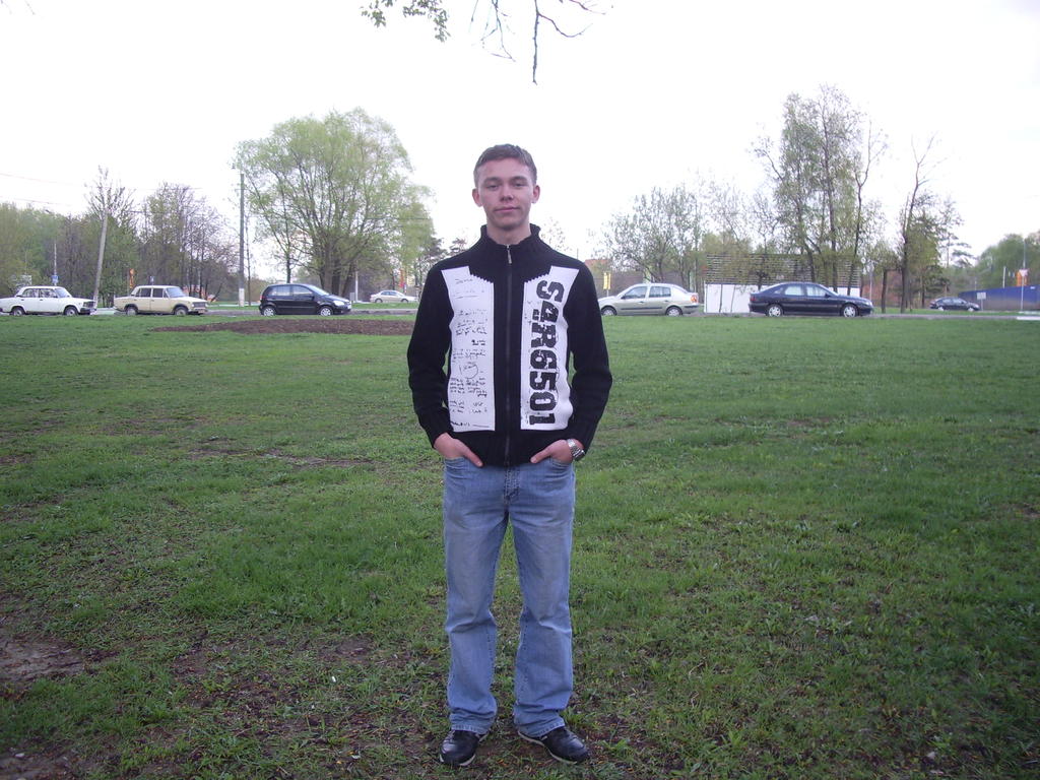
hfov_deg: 52.6
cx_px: 520
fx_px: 1052
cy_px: 390
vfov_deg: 40.7
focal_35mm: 35
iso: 80
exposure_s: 1/125
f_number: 2.6
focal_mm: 5.8
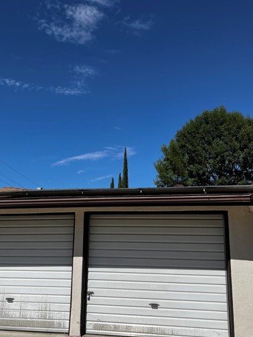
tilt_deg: +11.9
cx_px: 118
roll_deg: +0.2
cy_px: 189
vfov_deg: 55.2
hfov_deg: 42.9
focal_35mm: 33
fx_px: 322
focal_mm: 5.1
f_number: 1.6
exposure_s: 1/6173
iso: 50
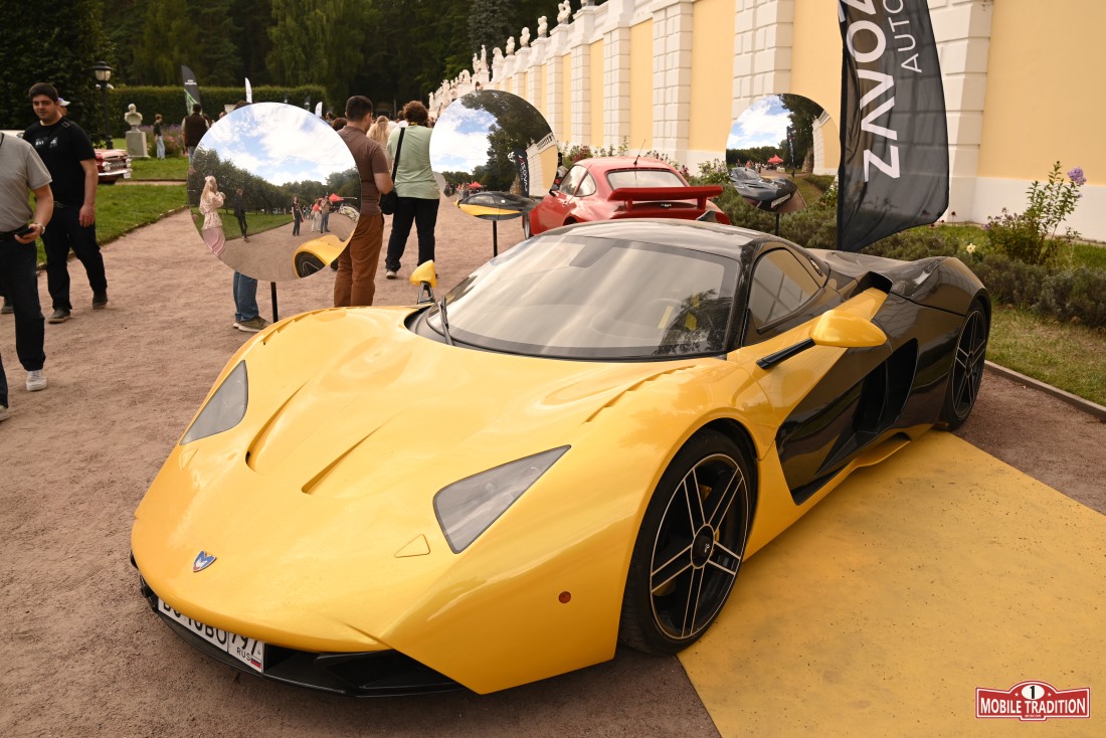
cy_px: 369
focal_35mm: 30
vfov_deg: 43.0
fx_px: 937
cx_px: 553
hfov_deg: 61.1
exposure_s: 1/200
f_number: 5
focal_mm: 30.5
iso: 100
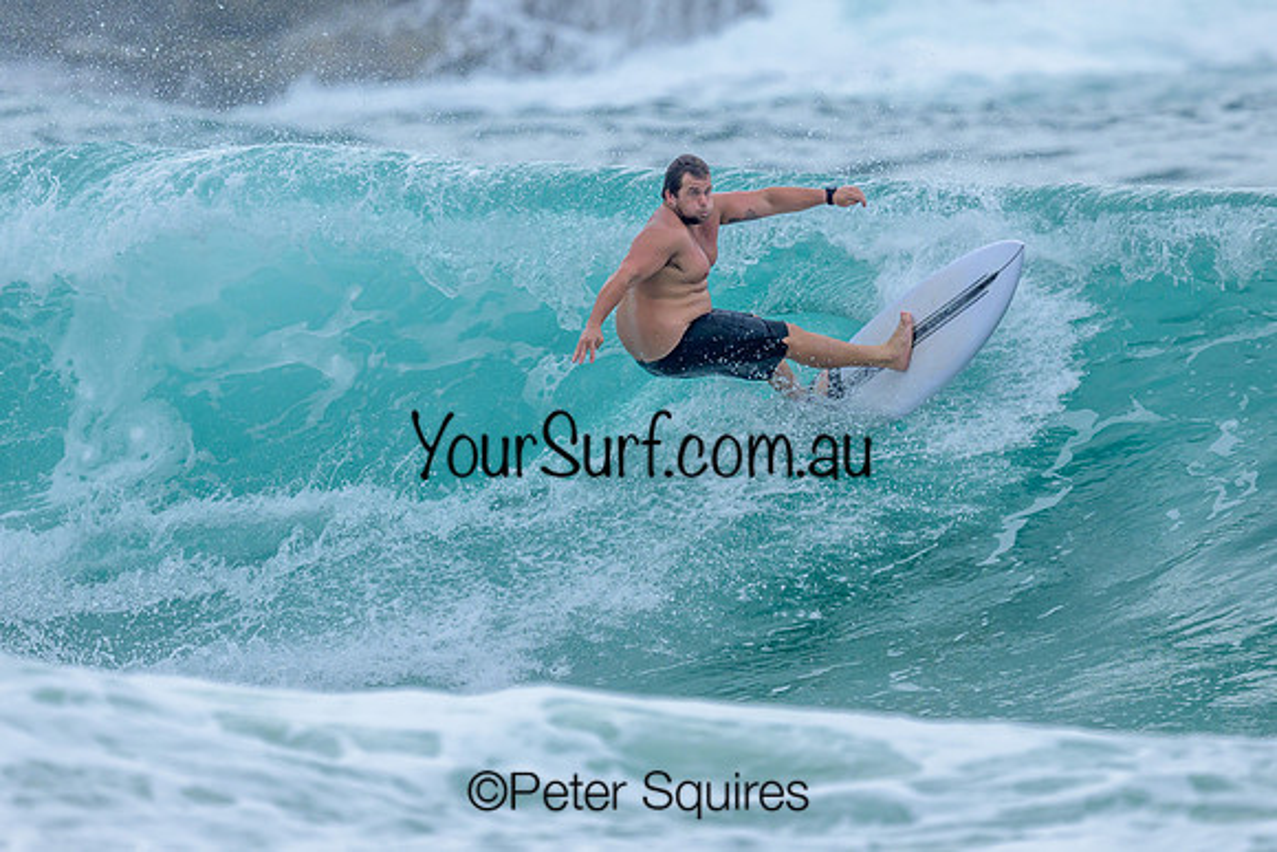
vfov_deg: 1.3
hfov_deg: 1.9
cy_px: 376
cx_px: 622
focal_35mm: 1100
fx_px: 39013
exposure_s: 1/2500
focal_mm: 800
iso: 560
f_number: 6.3
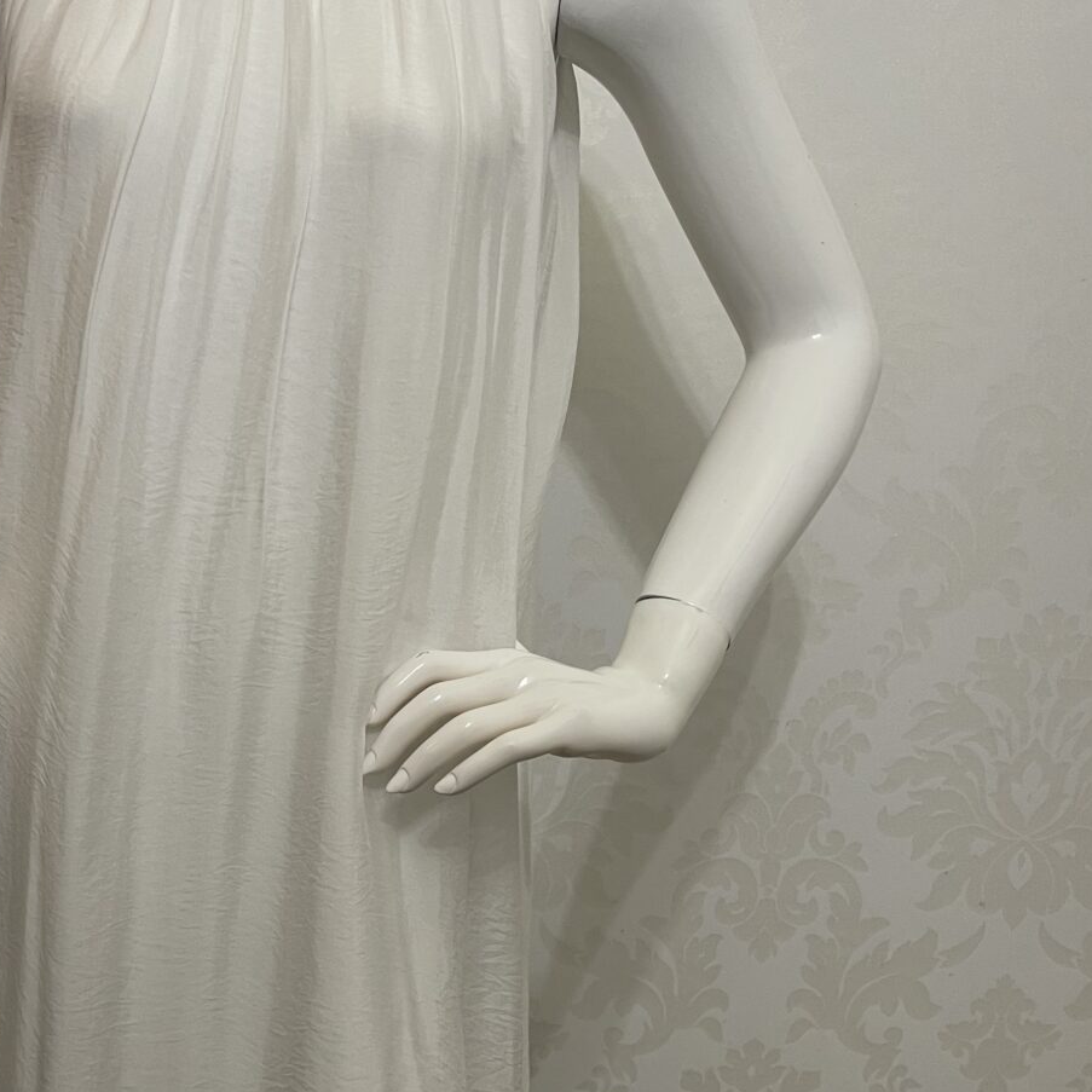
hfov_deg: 35.6
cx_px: 349
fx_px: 1677
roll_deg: -4.2
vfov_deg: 36.0
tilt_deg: -12.4
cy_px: 639
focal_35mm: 47
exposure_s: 1/50
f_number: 1.6
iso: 80
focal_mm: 5.1
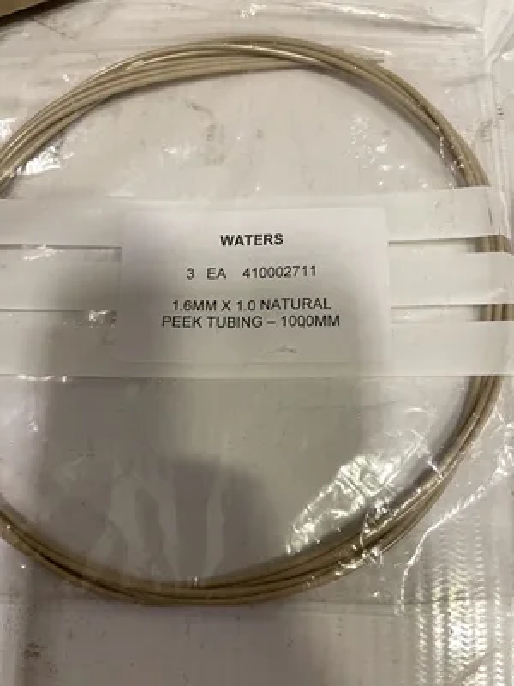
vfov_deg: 67.3
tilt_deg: -77.5
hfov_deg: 53.1
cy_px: 343
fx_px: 515
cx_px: 257
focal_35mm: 26
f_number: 1.6
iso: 100
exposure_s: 1/60
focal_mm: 4.2
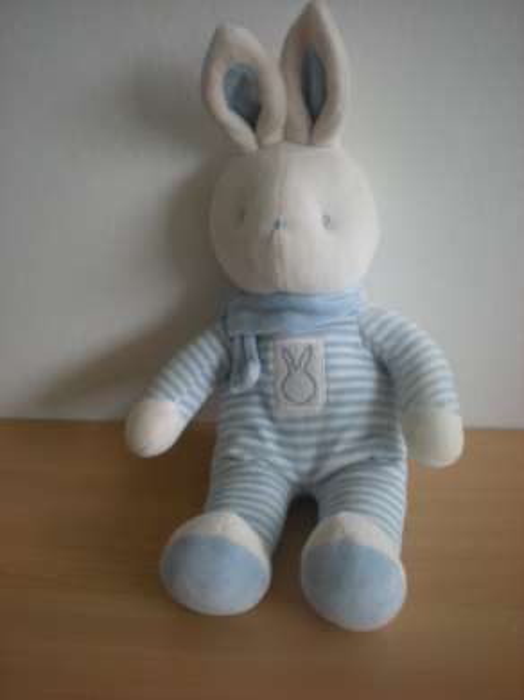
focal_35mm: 38
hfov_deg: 37.7
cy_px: 350
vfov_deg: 49.0
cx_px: 262
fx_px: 768
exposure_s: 1/41.4
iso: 200
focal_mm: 6.3
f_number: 3.1
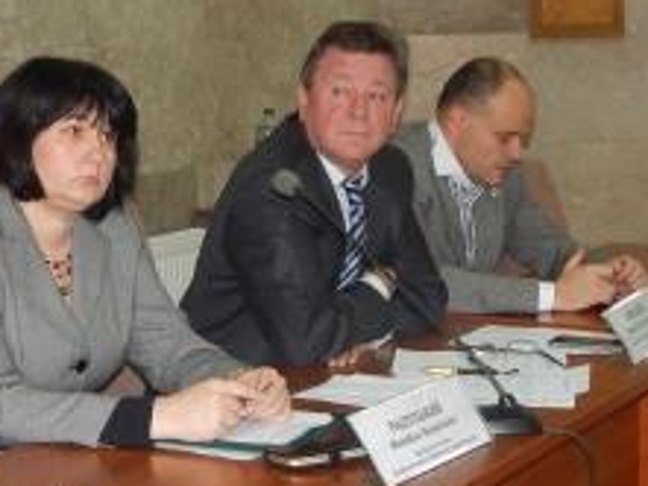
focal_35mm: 87
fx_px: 1629
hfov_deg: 22.2
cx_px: 144
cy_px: 225
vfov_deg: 17.0
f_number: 3.6
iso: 250
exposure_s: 1/30
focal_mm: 7.7
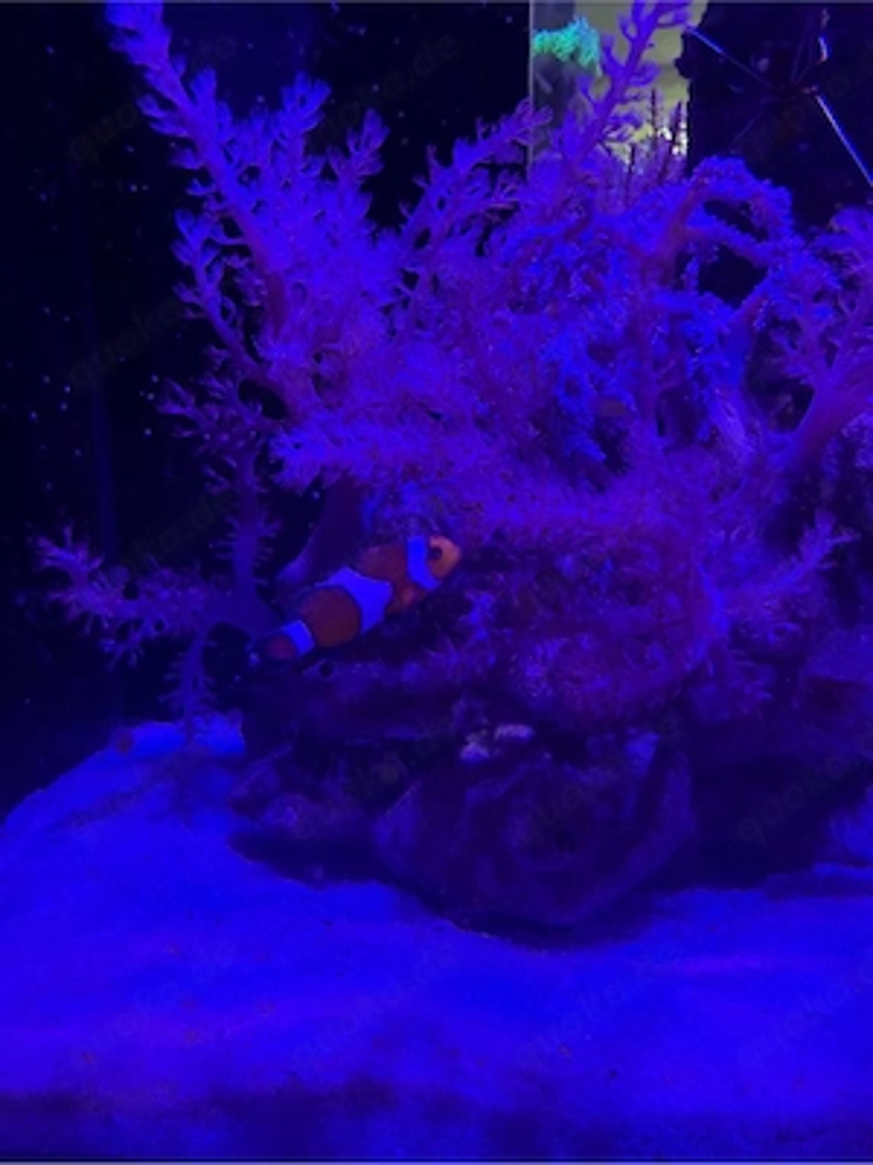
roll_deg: -0.2
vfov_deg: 71.6
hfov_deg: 56.8
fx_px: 807
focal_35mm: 24
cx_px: 436
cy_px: 582
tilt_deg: -12.7
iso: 250
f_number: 2.2
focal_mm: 2.22
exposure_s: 1/50
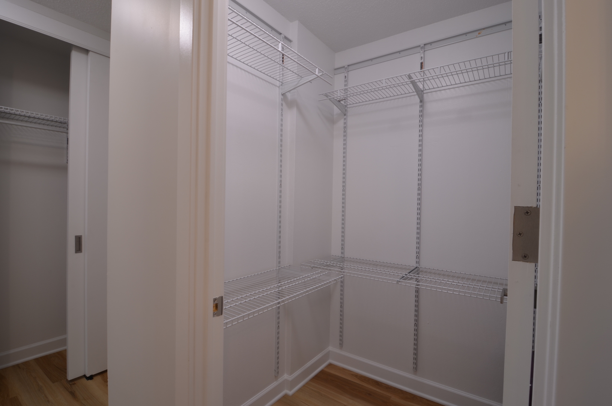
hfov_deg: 95.1
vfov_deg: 71.8
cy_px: 203
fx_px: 280
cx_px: 306
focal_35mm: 16
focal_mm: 11
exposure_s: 1/2
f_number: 11
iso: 100
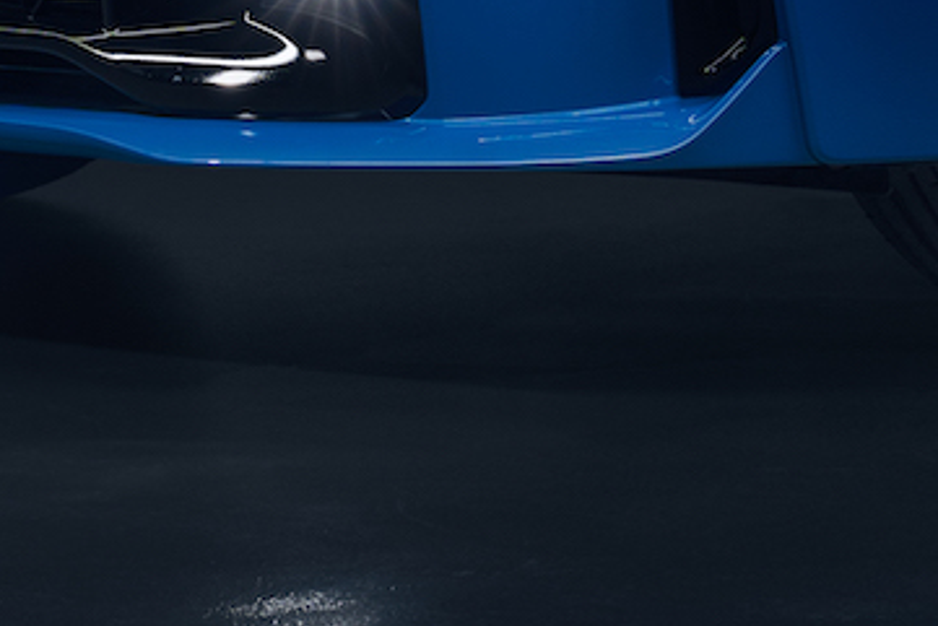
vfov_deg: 4.9
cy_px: -632
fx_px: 7220
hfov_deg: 7.4
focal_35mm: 277
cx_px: 1099
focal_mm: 50
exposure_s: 2
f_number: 9
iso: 100
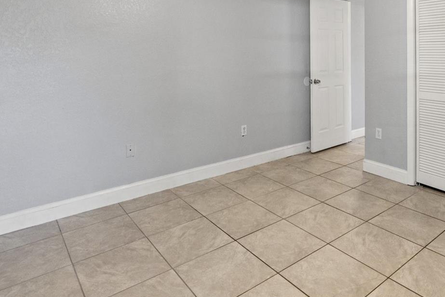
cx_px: 278
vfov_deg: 44.5
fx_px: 337
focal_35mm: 27
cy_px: 49
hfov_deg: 65.8
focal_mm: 10.5
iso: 400
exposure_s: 1/20
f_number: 7.1
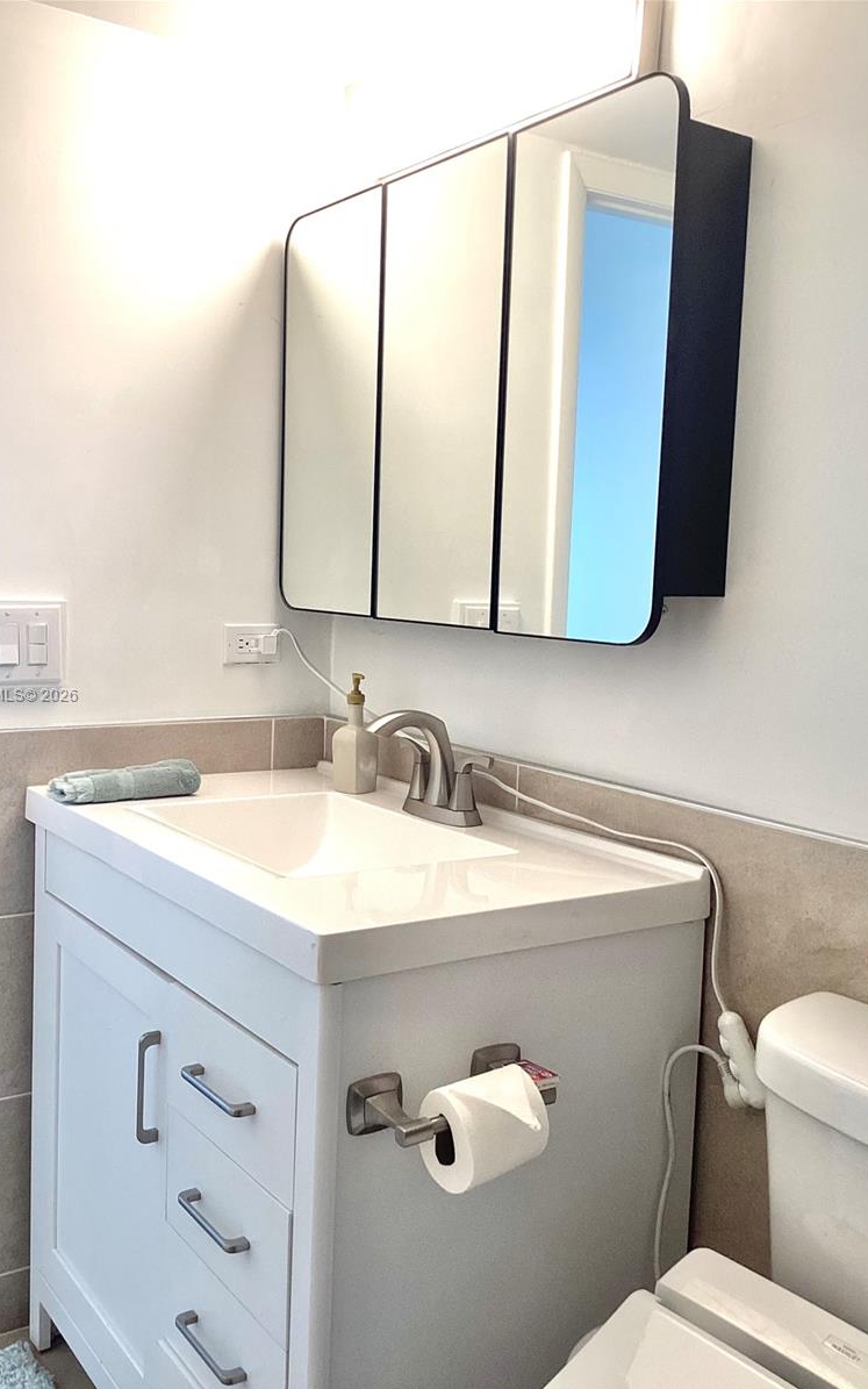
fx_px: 1249
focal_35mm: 33
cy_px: 696
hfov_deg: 38.3
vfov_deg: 58.1
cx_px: 385
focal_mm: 3.3
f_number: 2.4
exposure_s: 1/60
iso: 64
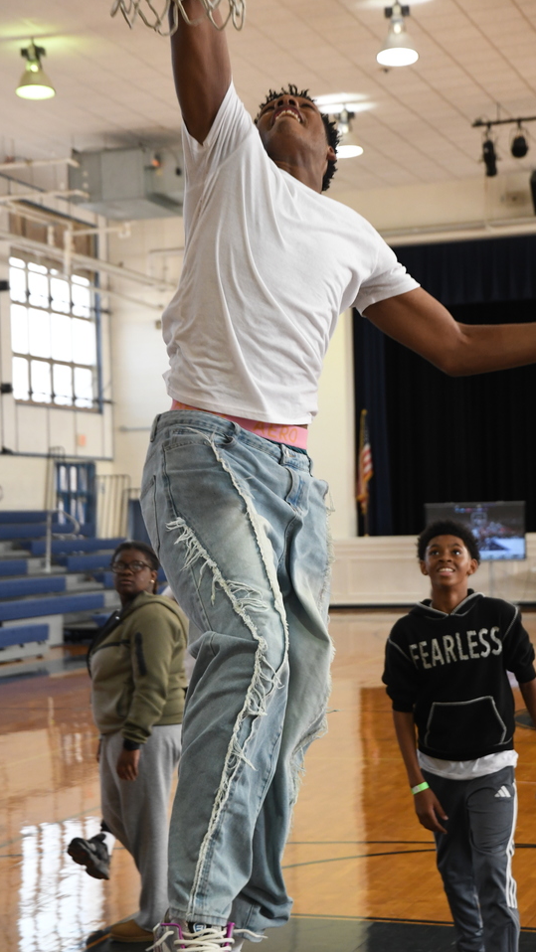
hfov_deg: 14.4
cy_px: 484
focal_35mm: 84
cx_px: 264
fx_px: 2122
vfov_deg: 25.3
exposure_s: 1/400
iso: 1600
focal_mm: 50
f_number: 3.5
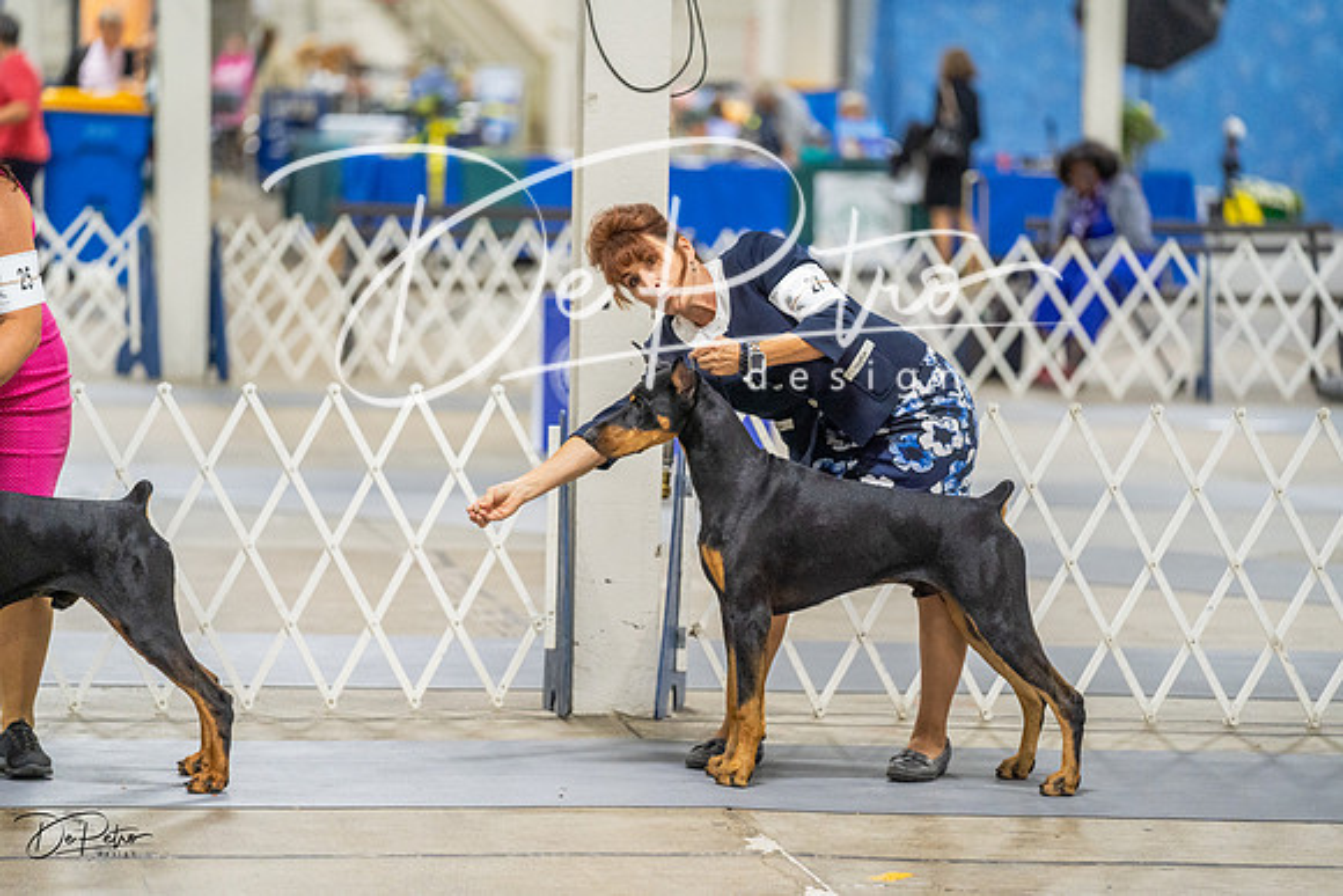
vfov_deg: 8.2
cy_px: 448
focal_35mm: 167
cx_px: 672
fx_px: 6231
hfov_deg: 12.3
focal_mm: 167
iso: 3200
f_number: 2.8
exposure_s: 1/200
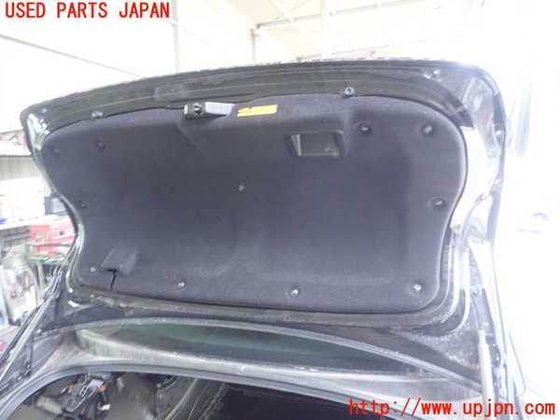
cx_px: 280
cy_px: 210
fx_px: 404
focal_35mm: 25
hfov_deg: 69.4
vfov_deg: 54.9
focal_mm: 4.5
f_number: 2
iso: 800
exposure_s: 1/30
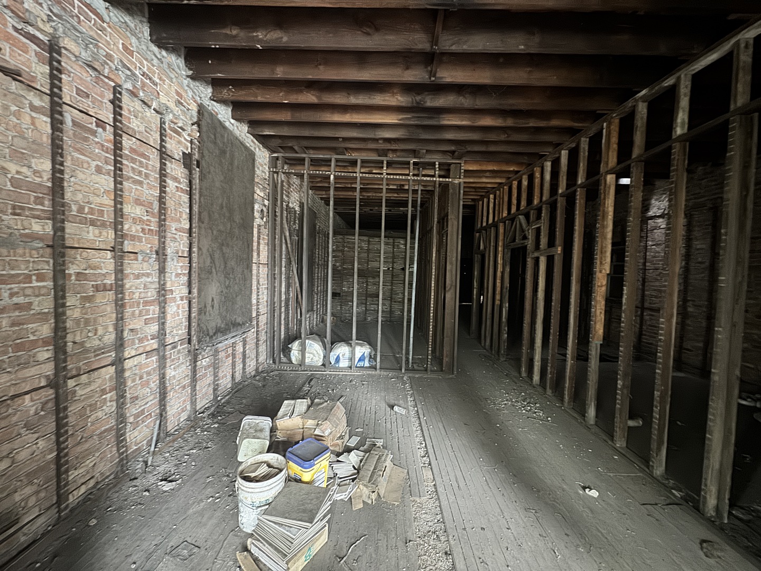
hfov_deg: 102.1
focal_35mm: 14
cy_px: 286
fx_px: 308
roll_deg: -2.2
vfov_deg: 85.7
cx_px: 380
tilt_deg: -4.3
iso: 640
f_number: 2.2
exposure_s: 1/11
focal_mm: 2.22
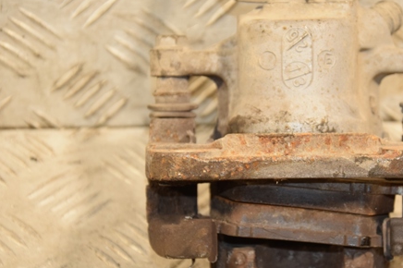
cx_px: 290
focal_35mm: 154
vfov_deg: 8.9
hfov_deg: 13.3
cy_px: 127
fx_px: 1723
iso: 800
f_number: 5.3
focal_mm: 70
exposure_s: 1/80
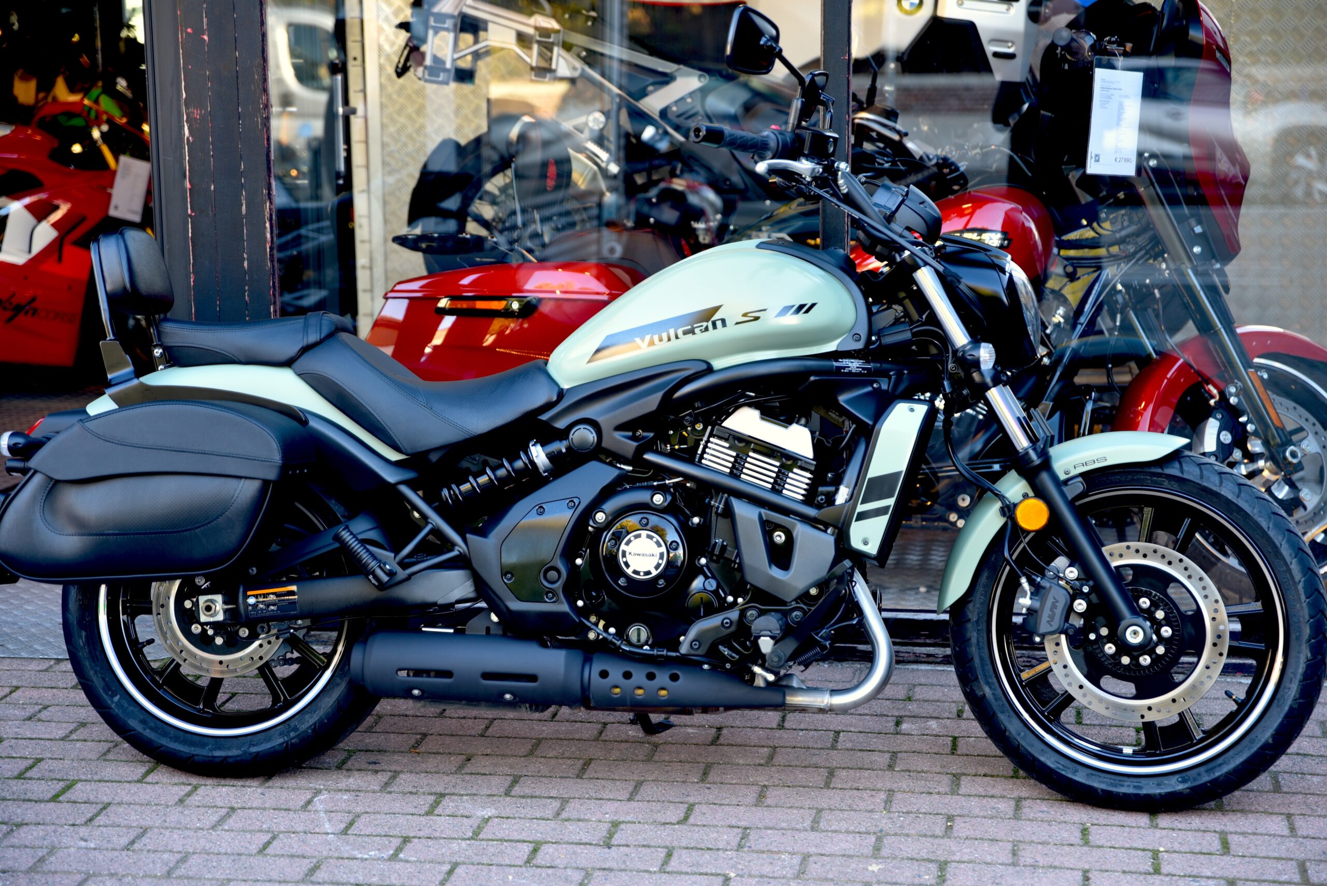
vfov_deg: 19.5
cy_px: 443
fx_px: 2581
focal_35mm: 70
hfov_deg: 28.8
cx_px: 664
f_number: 2.8
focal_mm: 70
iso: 200
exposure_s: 1/60
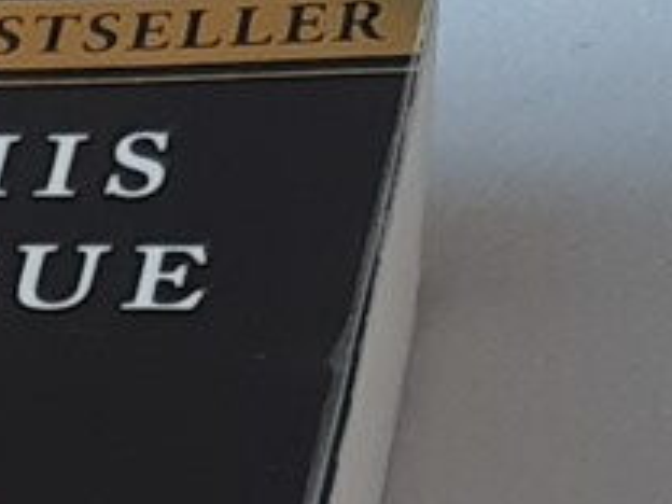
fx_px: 2582
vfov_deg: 9.9
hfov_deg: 13.3
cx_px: -562
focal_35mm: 133
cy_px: 1186
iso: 132
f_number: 1.7
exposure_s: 1/60
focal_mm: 3.93
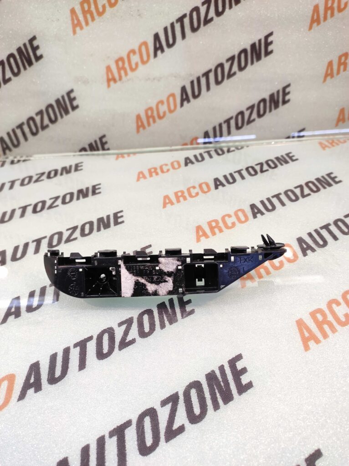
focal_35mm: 17
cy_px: 233
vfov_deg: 91.1
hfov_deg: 74.6
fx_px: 229
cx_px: 174
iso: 444
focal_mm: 4.74
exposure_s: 1/50
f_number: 1.79
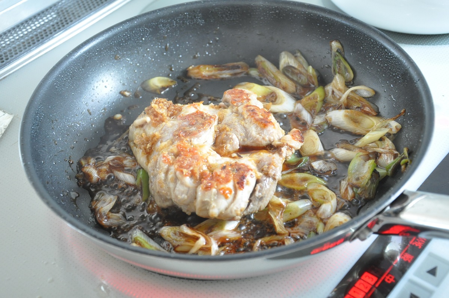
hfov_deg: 33.4
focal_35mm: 60
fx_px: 747
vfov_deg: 22.6
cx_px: 224
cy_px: 149
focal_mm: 40
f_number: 4.5
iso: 1600
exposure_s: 1/25
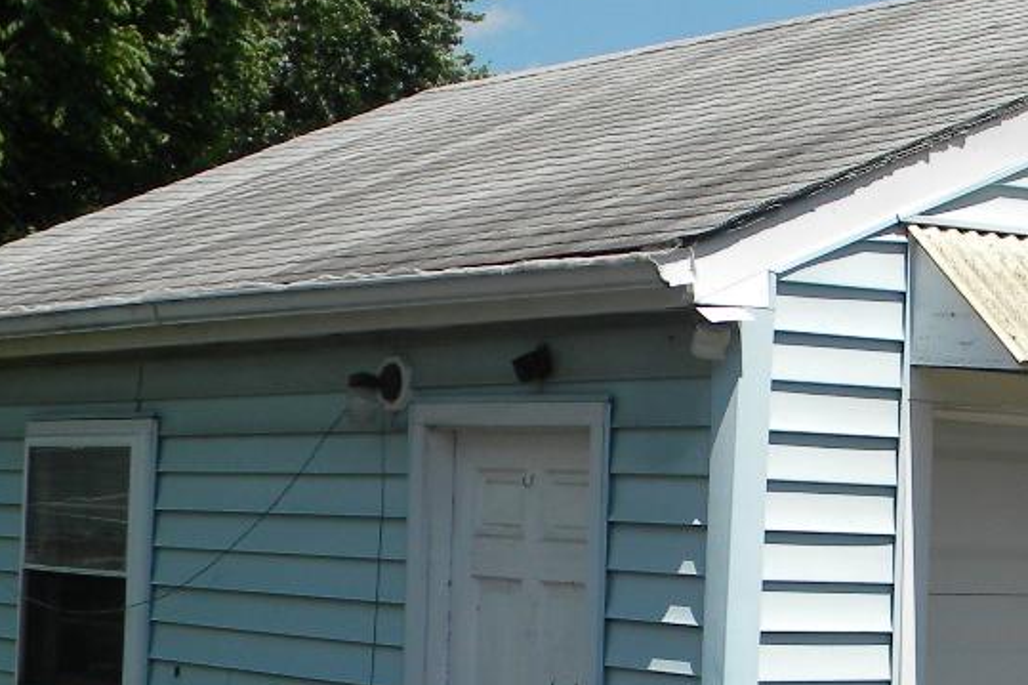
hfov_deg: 20.0
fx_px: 2855
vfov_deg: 13.6
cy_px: 542
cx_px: 940
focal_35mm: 100
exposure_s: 1/313
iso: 80
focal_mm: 6.4
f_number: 7.4
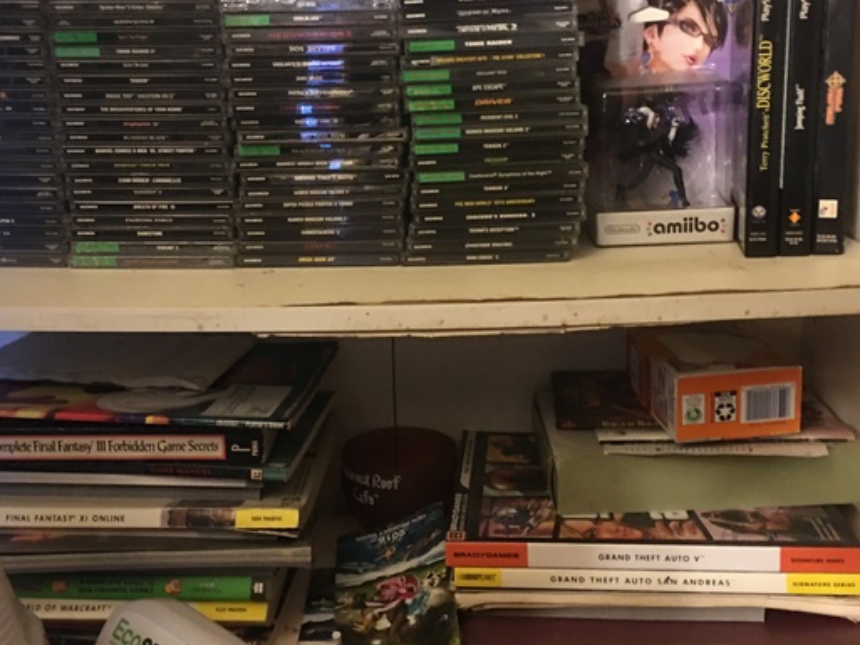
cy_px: 286
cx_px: 406
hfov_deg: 47.8
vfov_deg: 36.8
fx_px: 969
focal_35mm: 39
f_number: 2.2
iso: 80
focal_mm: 4.15
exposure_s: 1/4
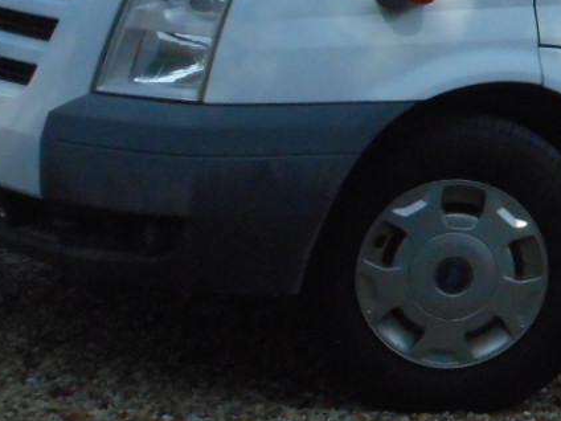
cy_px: -127
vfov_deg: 8.8
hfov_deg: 11.4
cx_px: 848
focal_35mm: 166
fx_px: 2690
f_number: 13.3
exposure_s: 1/320
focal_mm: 7.9
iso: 400
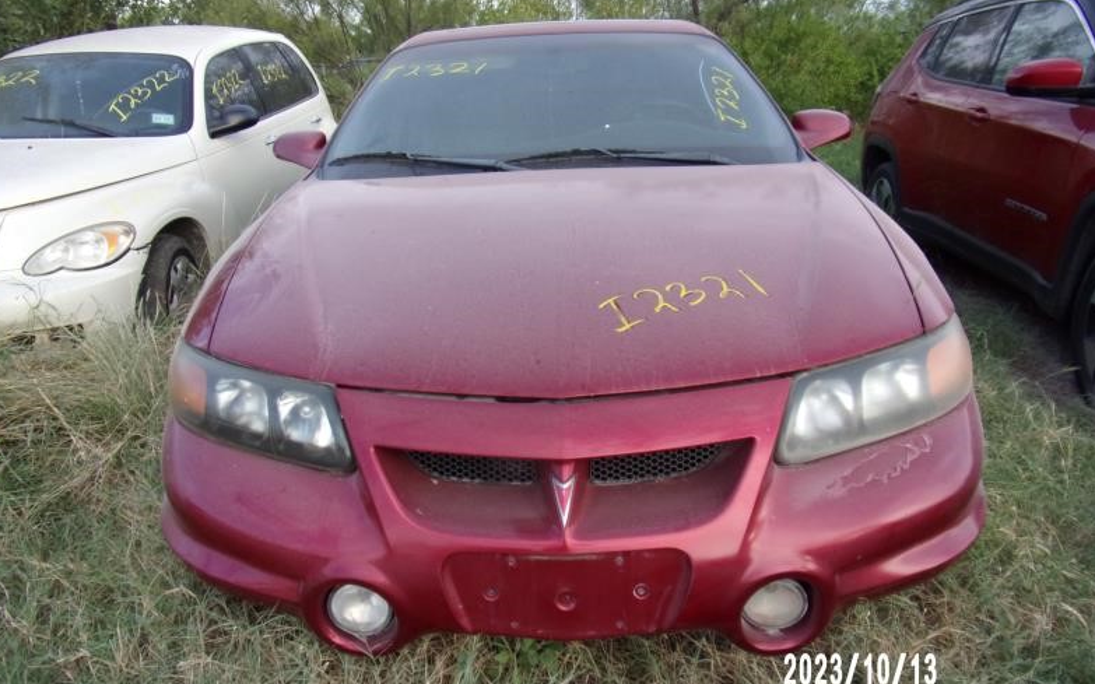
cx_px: 543
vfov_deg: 47.6
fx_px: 776
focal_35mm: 26
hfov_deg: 70.4
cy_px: 343
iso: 80
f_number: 3.3
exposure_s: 1/180
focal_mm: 4.3
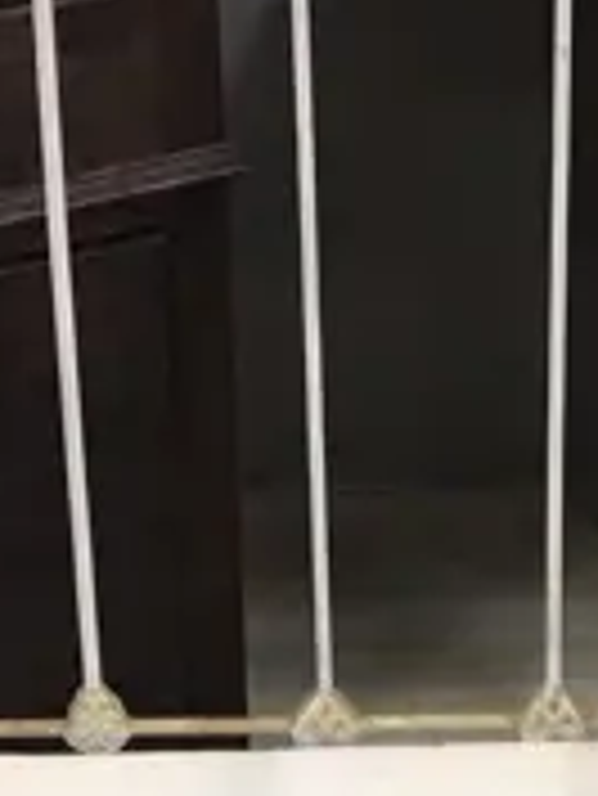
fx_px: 3865
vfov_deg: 10.5
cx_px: 499
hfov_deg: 8.8
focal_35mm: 168
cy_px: 1758
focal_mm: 4.15
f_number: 2.2
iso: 32
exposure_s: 1/33
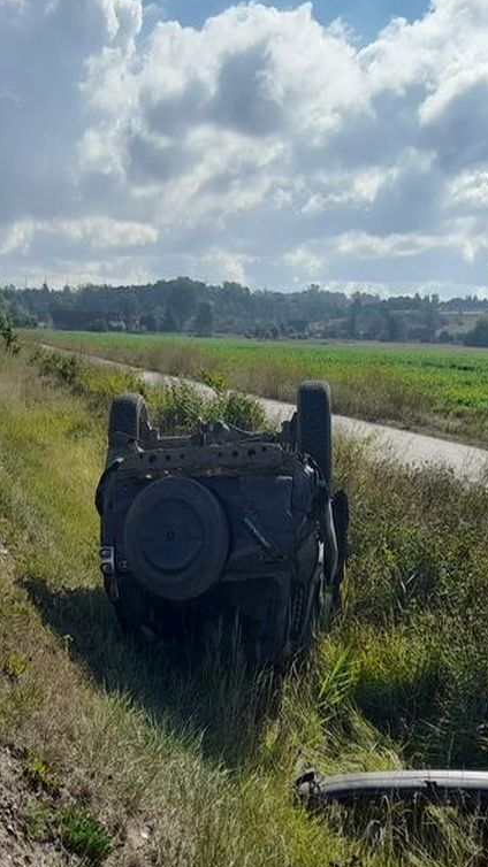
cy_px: 431
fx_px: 851
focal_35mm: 37
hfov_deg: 30.9
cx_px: 71
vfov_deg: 54.0
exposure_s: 1/1068
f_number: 2
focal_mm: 4.6
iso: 20
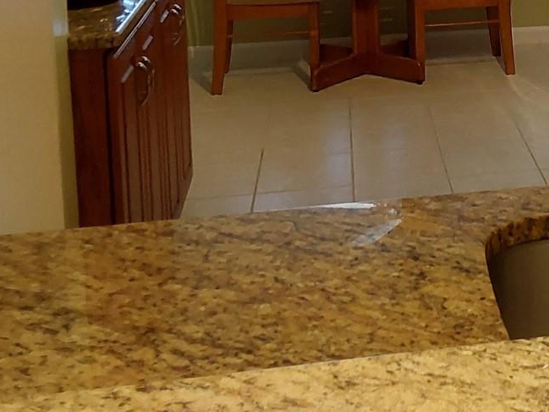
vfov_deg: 19.9
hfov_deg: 26.6
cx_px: 550
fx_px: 1095
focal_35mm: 69
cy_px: -89
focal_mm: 2.91
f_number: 1.9
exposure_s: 1/60
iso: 80
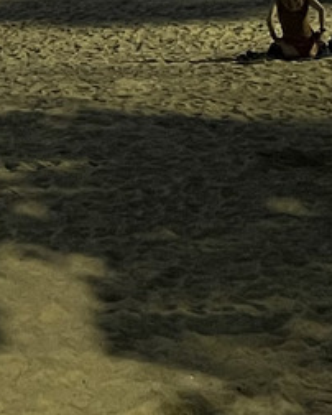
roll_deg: +0.2
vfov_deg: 11.0
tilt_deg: +4.8
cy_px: -400
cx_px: 7
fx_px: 1975
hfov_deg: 9.5
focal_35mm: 161
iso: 640
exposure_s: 1/30
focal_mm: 5.7
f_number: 1.5
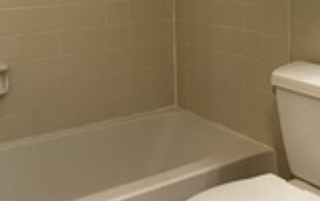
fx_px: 515
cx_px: 233
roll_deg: +0.3
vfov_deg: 20.8
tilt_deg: -2.4
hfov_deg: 33.9
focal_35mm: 59
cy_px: -32
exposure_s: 1/60
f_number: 2.2
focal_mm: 2.22
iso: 200
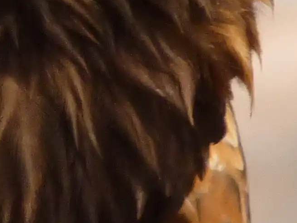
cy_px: 56
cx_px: -273
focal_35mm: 2975
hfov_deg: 0.7
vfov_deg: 0.5
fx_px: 25530
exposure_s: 1/800
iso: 160
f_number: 5.6
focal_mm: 86.4
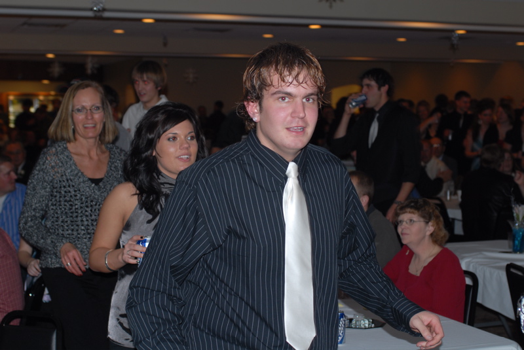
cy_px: 175
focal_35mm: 66
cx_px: 262
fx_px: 962
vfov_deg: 20.7
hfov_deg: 30.5
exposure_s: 1/30
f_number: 4
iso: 200
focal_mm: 44
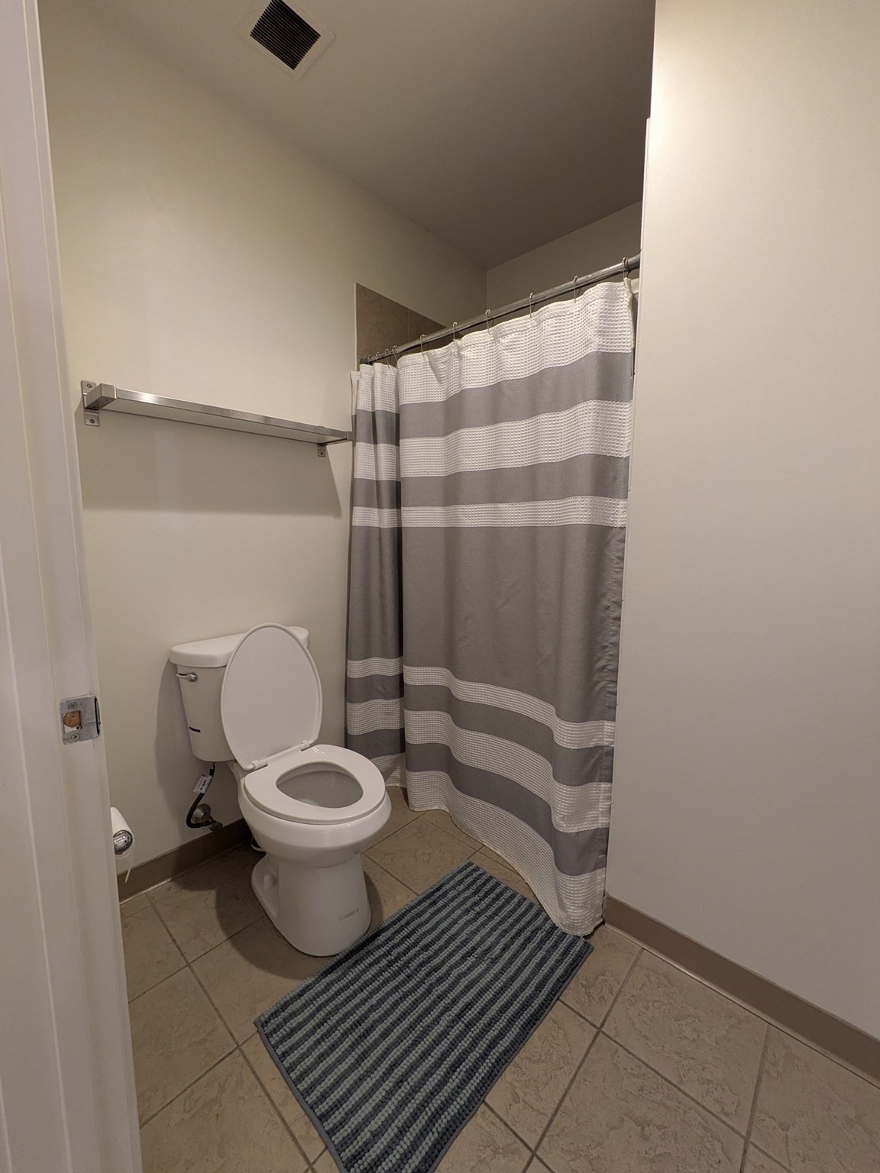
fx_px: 475
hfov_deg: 85.7
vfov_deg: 102.1
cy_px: 586
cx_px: 440
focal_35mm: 14
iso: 210
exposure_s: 1/24
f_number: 2.2
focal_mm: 1.83
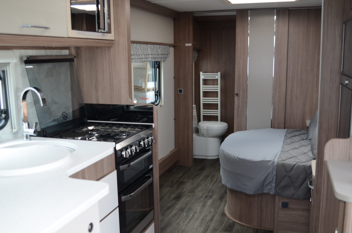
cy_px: 116
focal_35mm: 36
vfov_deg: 36.7
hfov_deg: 53.2
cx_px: 176
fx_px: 351
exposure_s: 1/20
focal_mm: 24
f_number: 2.8
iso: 100
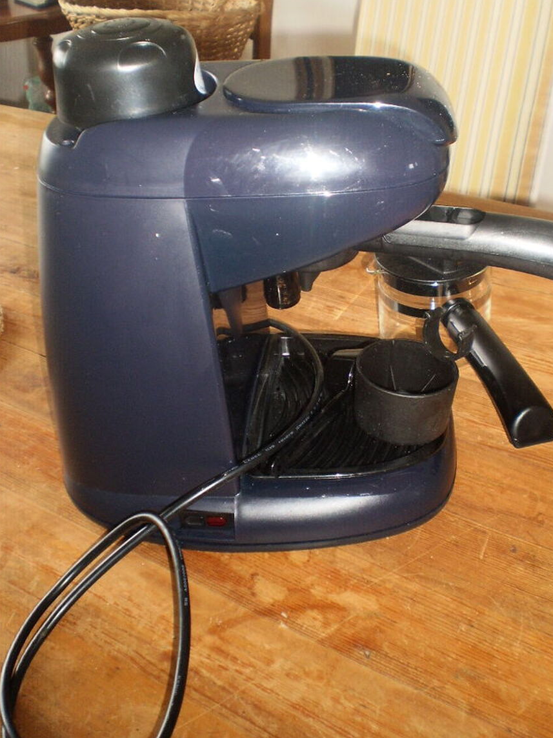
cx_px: 314
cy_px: 324
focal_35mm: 42
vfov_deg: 44.7
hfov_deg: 34.3
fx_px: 895
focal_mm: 6.3
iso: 125
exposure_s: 1/30
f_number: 3.1
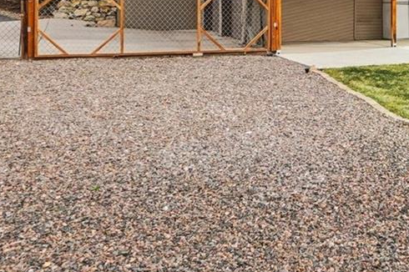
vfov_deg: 24.0
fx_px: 556
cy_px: -86
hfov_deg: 33.2
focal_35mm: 49
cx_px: 487
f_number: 8
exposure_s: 1/250
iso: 100
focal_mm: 10
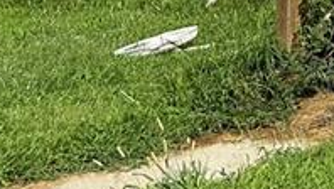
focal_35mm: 135
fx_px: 1197
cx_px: 649
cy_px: -299
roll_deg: +0.1
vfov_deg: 8.2
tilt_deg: +3.8
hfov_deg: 13.7
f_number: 1.78
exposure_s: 1/5848
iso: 80
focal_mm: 6.86
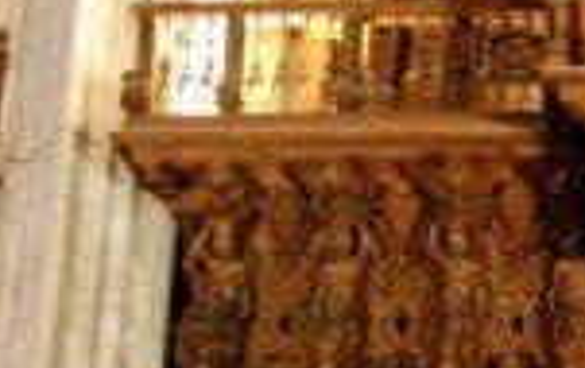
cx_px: 717
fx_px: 1454
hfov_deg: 21.1
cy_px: 564
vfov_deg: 13.5
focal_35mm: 91
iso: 1600
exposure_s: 1/13
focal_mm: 18
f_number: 3.5
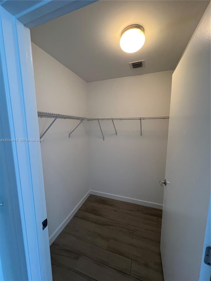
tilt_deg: -7.6
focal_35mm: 13
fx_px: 106
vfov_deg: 106.2
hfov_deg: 89.9
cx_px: 106
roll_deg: +0.9
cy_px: 140
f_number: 1.8
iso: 125
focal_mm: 1.57
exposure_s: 1/120
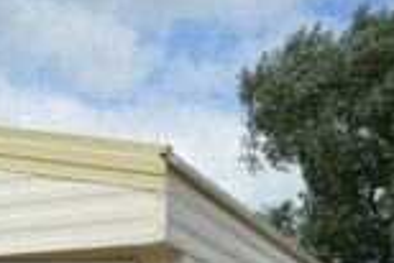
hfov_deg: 18.7
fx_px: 1150
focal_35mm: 105
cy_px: 449
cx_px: -36
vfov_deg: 12.2
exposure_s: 1/250
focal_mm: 20
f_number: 8
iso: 100
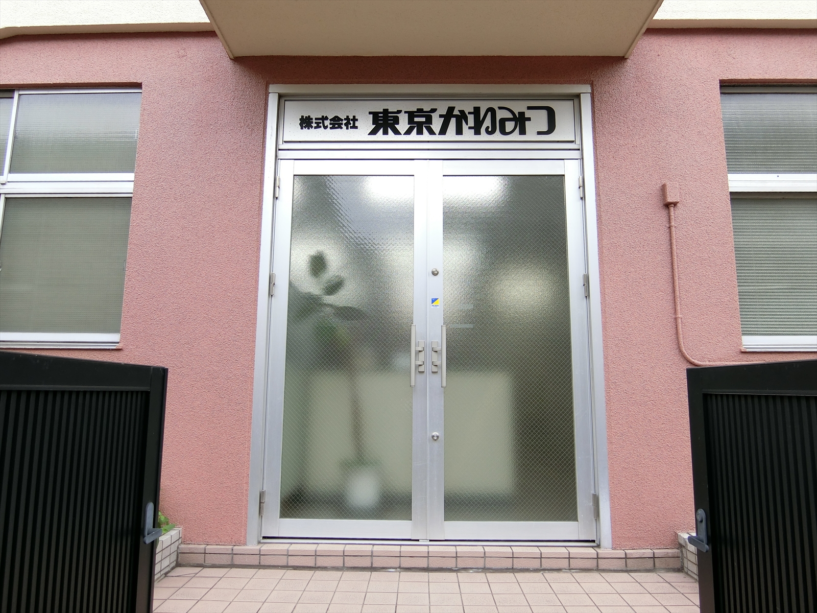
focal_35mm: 24
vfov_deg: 56.8
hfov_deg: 71.6
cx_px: 408
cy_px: 306
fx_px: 566
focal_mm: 5.13
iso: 80
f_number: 3
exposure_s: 1/160
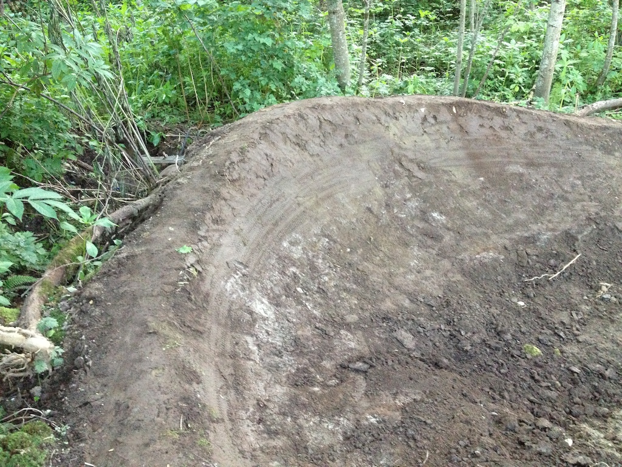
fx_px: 629
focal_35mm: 35
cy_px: 234
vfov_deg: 40.7
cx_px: 311
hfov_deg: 52.6
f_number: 2.4
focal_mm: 4.28
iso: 500
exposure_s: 1/15
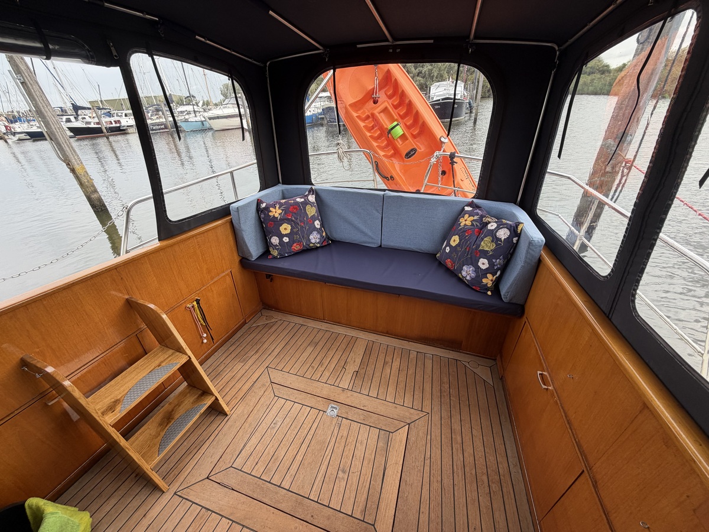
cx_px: 354
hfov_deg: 102.1
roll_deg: +4.2
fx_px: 287
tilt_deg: -30.1
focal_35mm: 14
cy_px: 266
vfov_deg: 85.7
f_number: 2.2
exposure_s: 1/161
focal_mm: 2.22
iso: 40
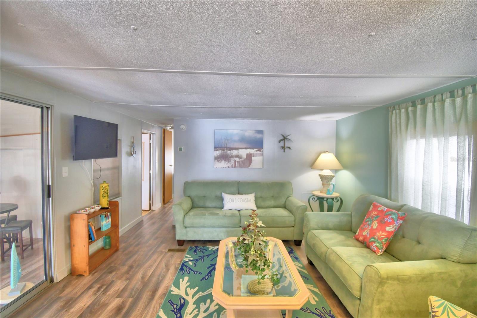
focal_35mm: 15
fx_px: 199
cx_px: 238
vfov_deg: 77.3
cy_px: 159
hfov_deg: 100.4
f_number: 4.5
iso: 400
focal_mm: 10
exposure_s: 1/50
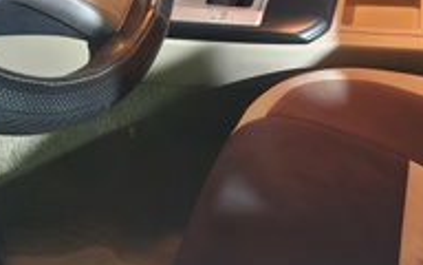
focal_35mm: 76
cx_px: 421
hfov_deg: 25.8
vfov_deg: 15.6
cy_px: -146
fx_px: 876
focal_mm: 5.4
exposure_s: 1/16.7
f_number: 1.8
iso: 1250
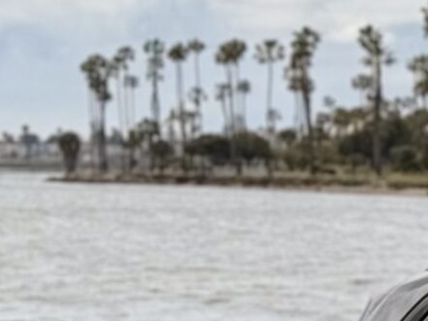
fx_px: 3450
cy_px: 396
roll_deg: -0.6
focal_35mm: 279
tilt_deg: -3.3
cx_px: 1229
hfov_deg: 6.5
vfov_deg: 5.3
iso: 100
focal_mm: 6.76
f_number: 1.78
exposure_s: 1/7143
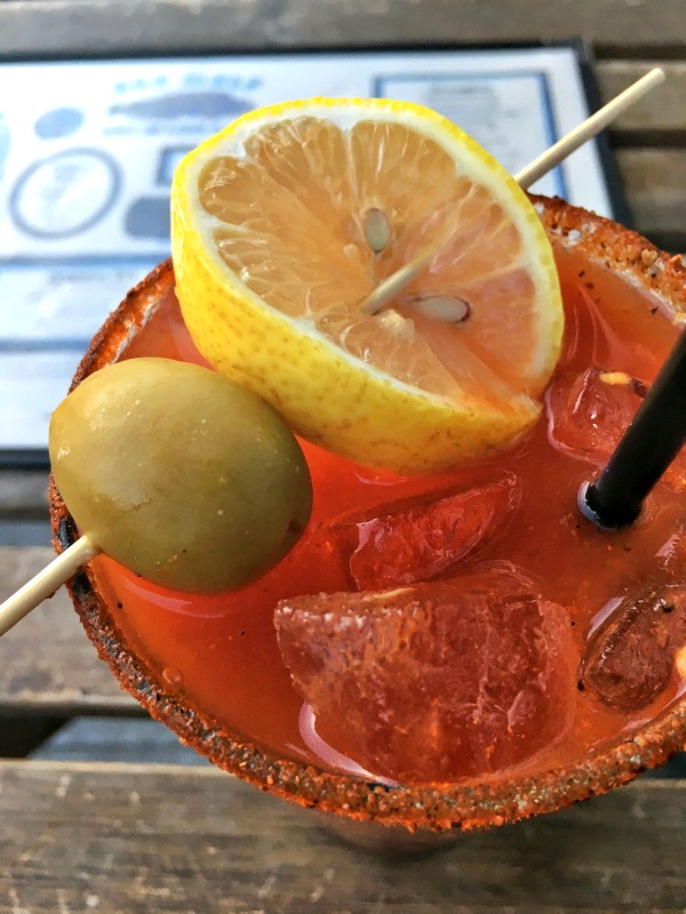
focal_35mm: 29
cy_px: 457
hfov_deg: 48.2
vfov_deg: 61.7
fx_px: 766
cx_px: 343
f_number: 2.2
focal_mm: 4.15
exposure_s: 1/30
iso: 50
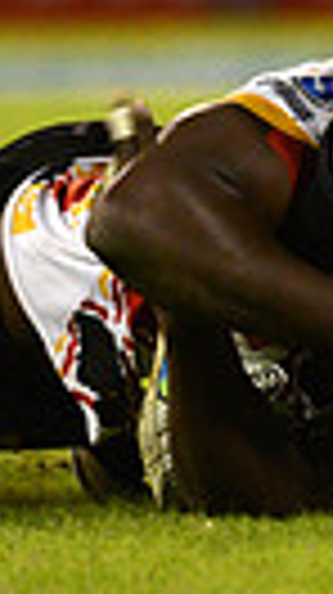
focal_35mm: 1504
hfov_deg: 0.8
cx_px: 567
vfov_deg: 1.4
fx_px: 23670
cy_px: -374
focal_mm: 420
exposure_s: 1/500
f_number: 4
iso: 3200
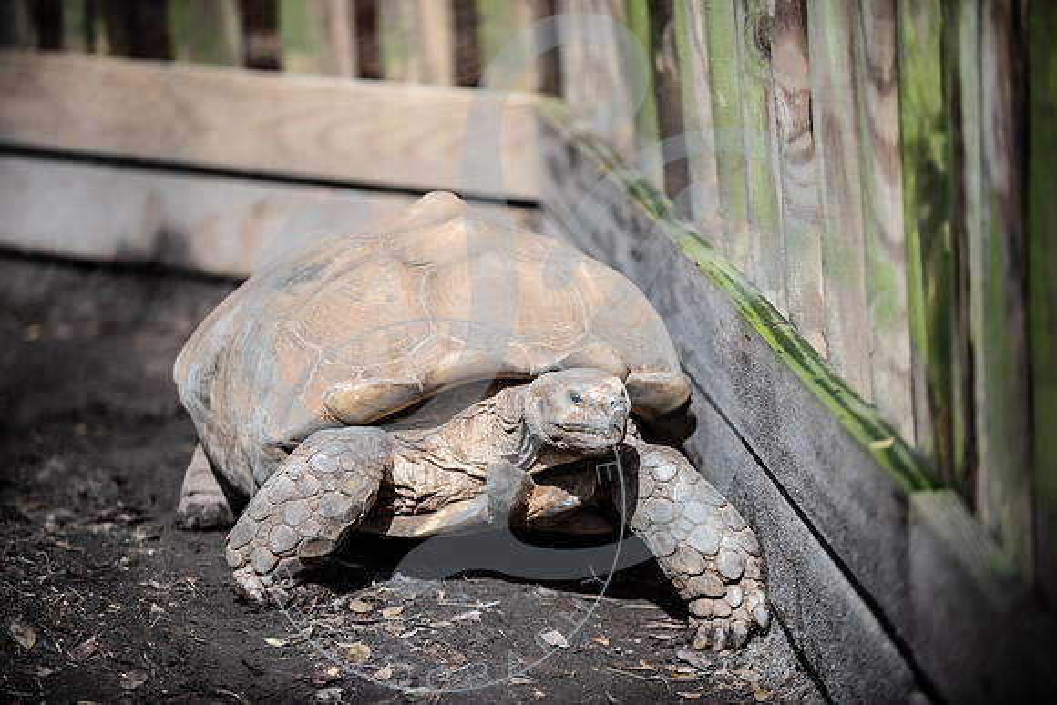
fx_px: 4405
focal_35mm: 150
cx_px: 528
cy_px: 352
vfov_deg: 9.2
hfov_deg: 13.7
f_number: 2.8
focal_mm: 150
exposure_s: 1/1600
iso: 200
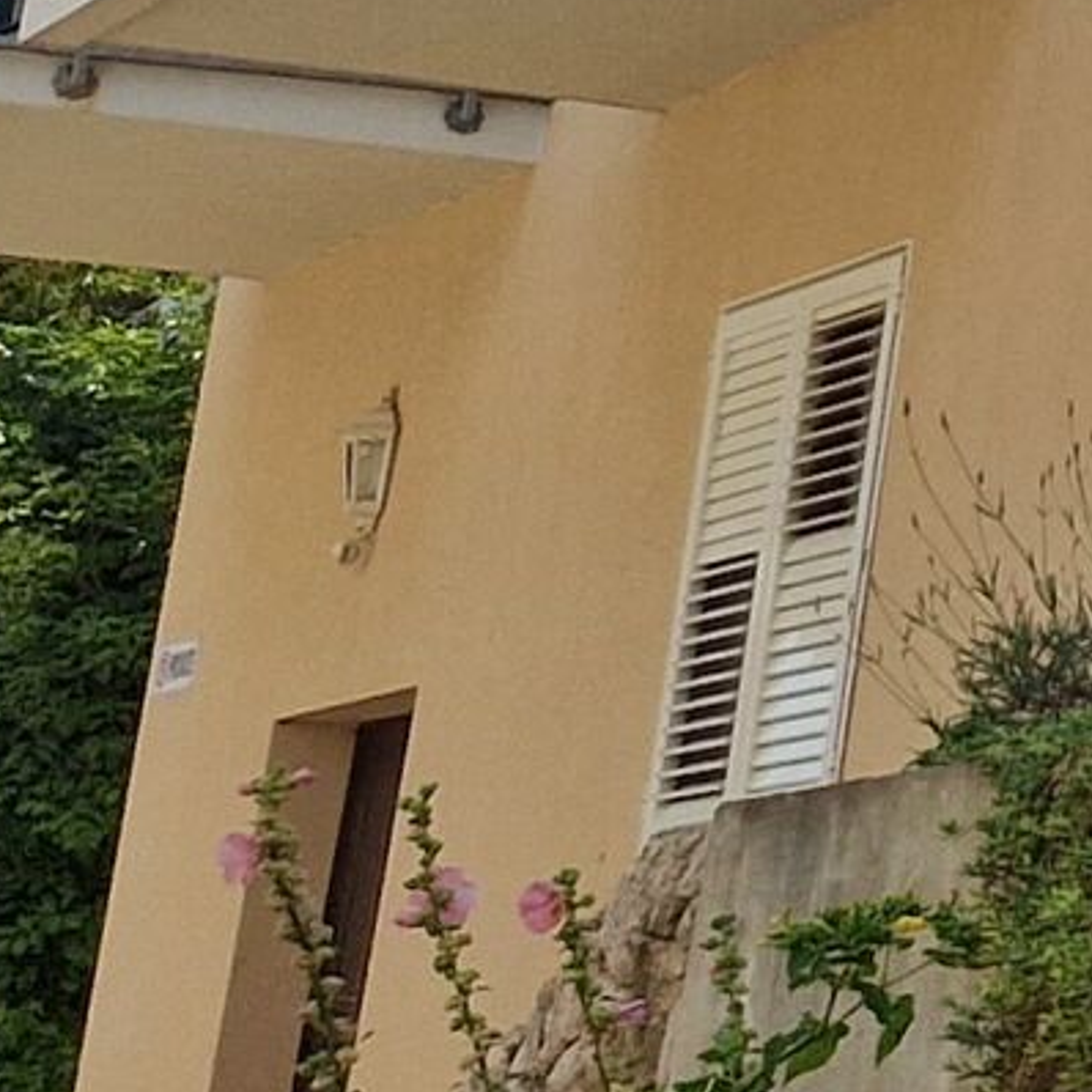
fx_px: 5104
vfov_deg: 11.7
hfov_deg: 9.1
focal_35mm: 143
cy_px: -499
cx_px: 3539
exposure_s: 1/3333
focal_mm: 5.4
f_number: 1.8
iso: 50
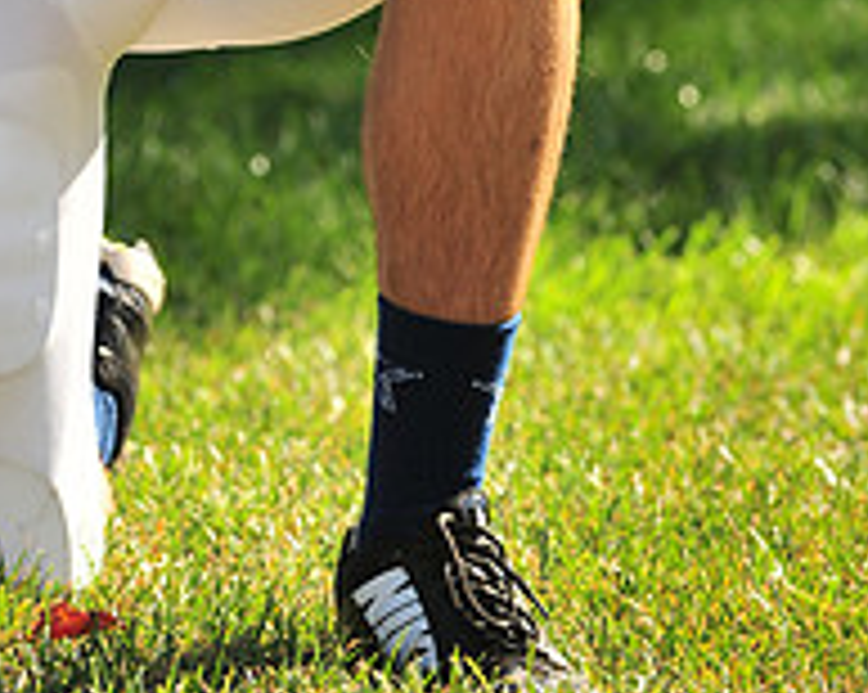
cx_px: 135
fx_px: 11215
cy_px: -418
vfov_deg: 3.5
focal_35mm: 437
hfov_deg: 4.4
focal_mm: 155
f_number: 4.5
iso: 200
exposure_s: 1/640
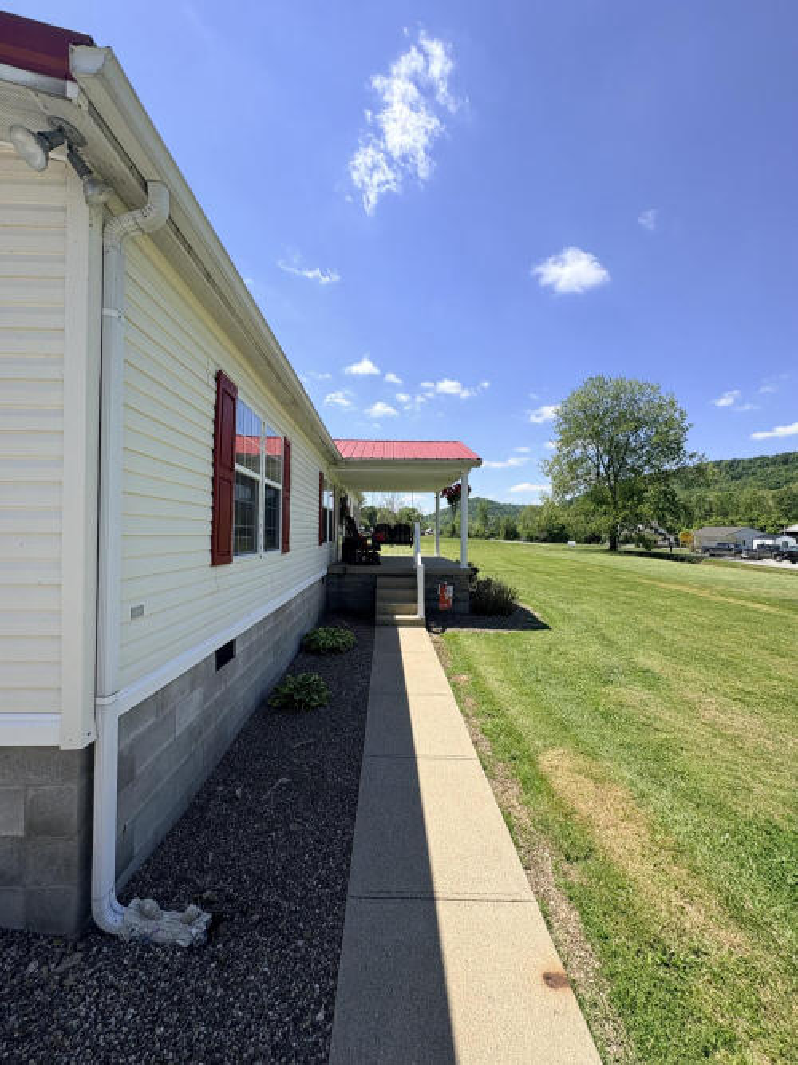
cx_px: 399
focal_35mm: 14
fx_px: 430
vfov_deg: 102.1
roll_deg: -0.4
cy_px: 532
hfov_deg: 85.7
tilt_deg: +1.0
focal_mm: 2.22
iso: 50
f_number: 2.2
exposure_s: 1/1927
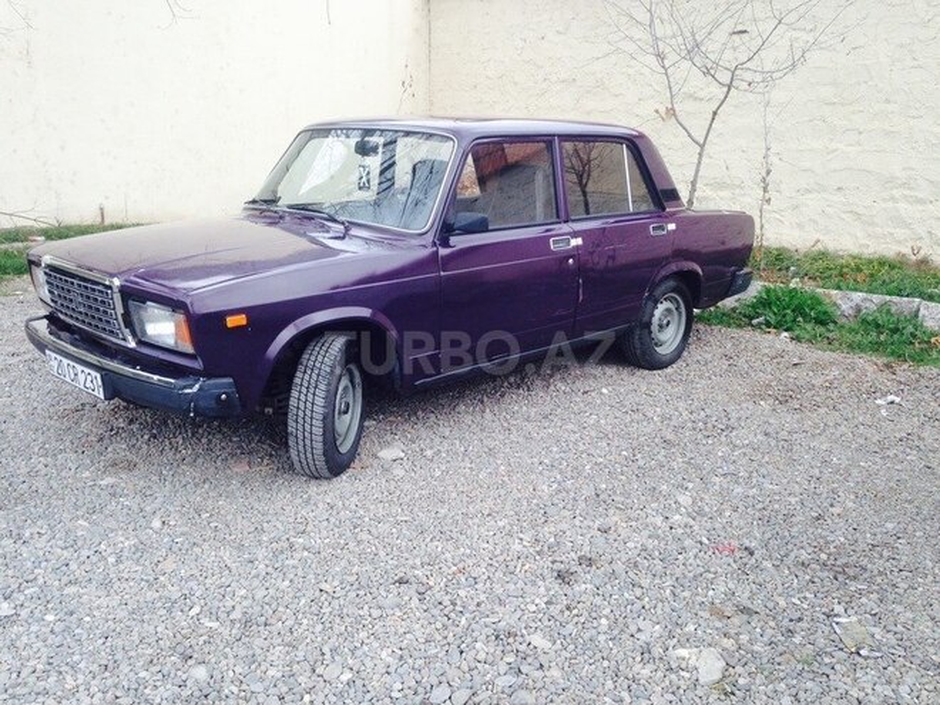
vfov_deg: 42.9
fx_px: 896
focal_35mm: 33
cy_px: 352
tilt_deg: -13.5
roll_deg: -2.3
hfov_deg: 55.4
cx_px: 470
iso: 64
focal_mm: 4.12
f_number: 2.4
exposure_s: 1/120
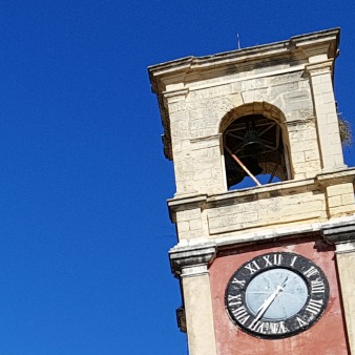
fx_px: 1183
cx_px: -181
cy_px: 454
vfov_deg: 16.2
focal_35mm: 102
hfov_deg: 15.7
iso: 40
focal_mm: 4.2
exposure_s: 1/2680
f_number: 1.7
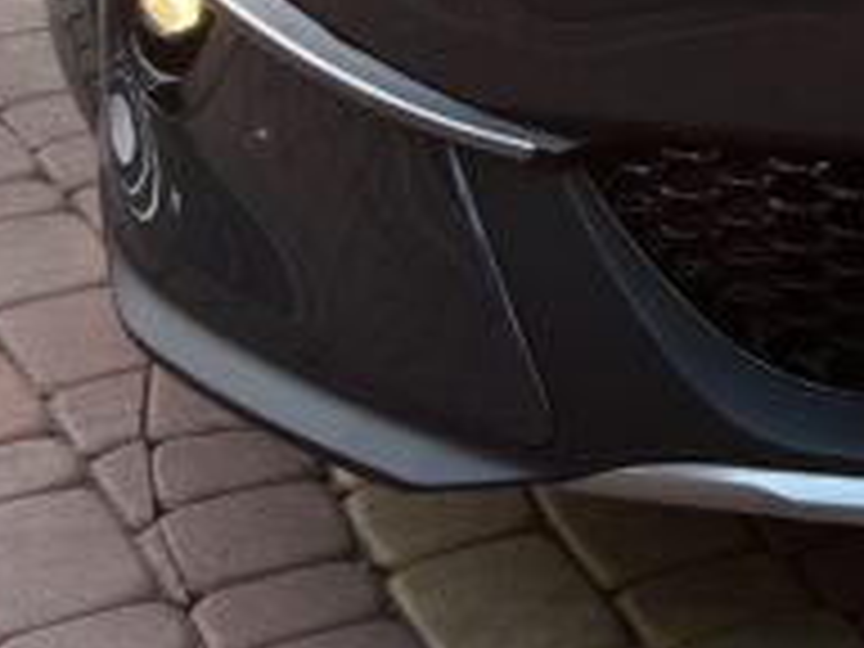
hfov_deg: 13.2
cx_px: 1382
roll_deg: -1.7
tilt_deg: -5.5
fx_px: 3469
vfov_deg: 9.8
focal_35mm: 139
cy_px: -706
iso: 50
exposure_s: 1/175
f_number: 1.5
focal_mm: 5.7
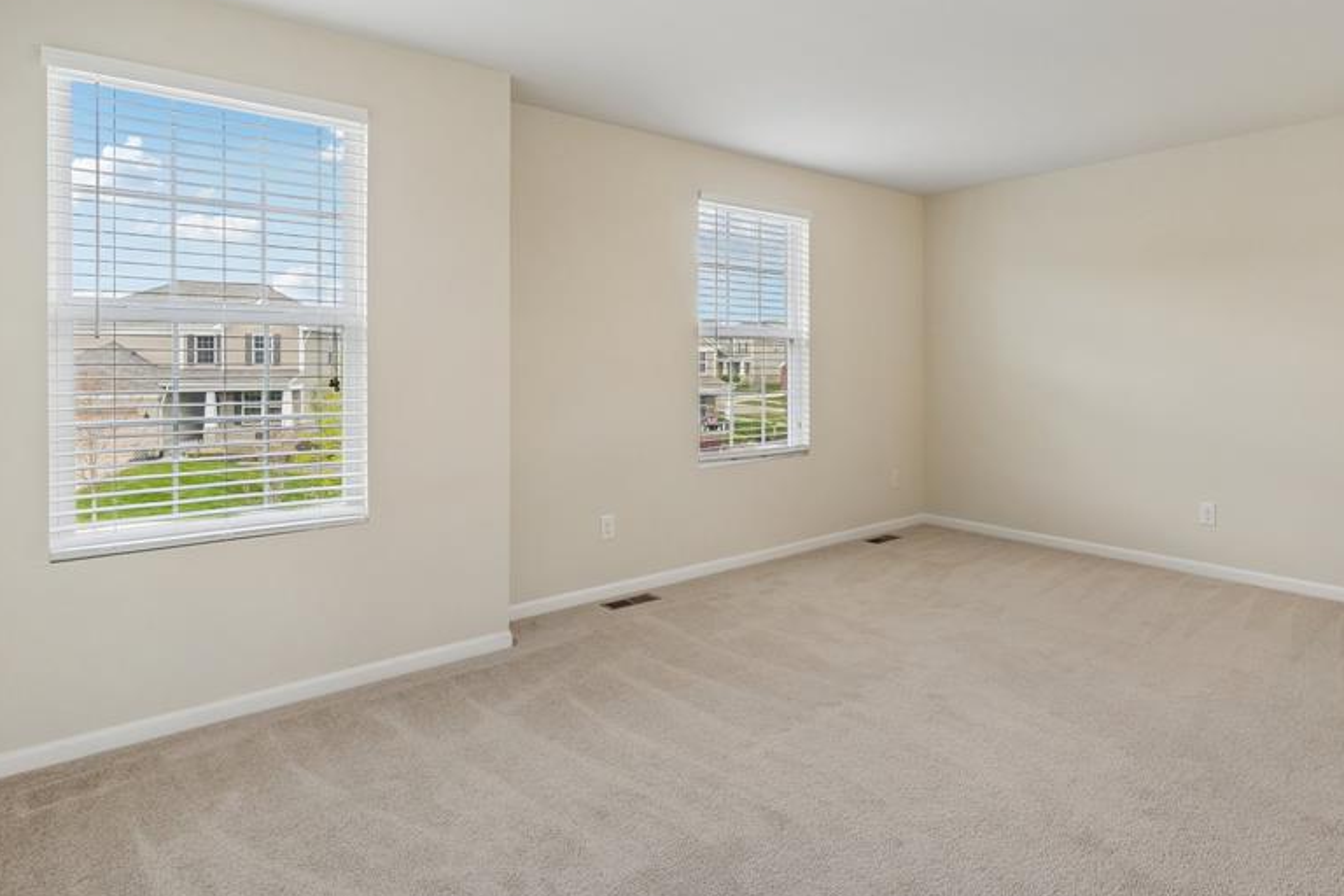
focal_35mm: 20
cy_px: 373
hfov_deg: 83.4
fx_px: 747
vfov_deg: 61.6
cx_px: 774
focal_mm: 10
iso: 200
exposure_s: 1/30
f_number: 8
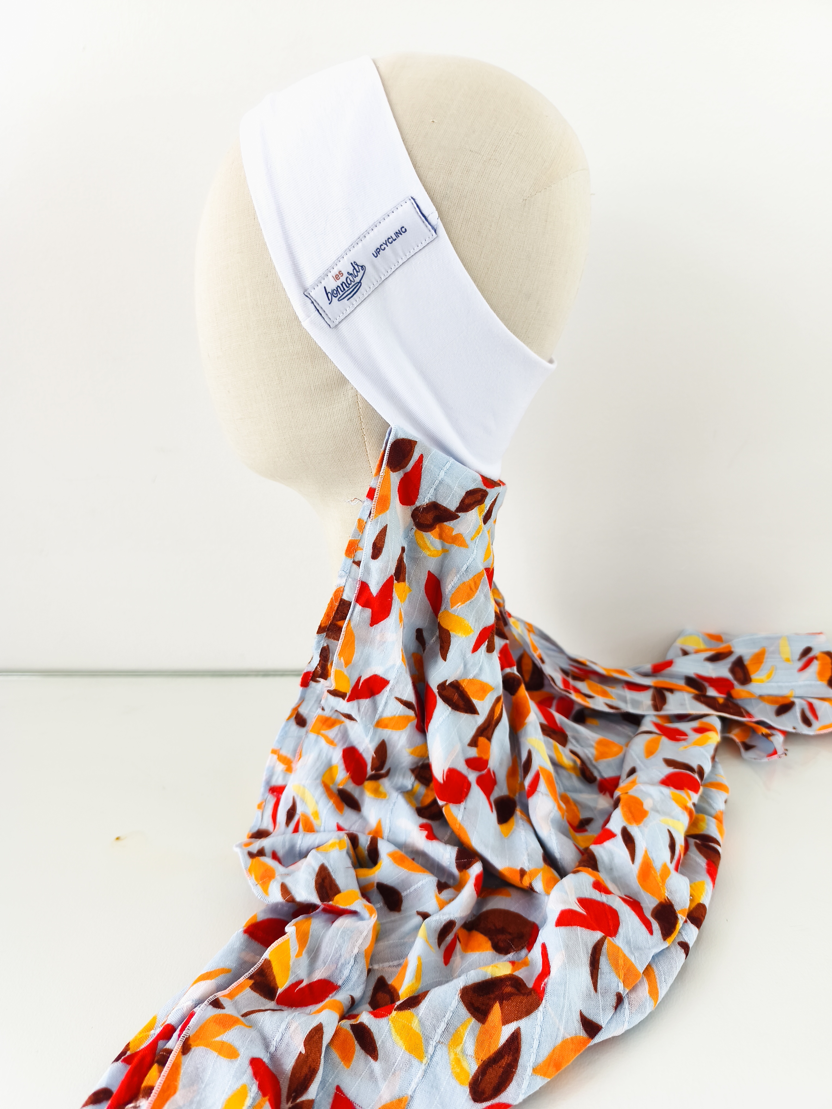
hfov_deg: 58.9
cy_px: 554
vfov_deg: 73.9
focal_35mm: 23
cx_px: 416
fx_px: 737
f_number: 1.65
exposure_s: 1/30
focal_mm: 6.14
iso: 50
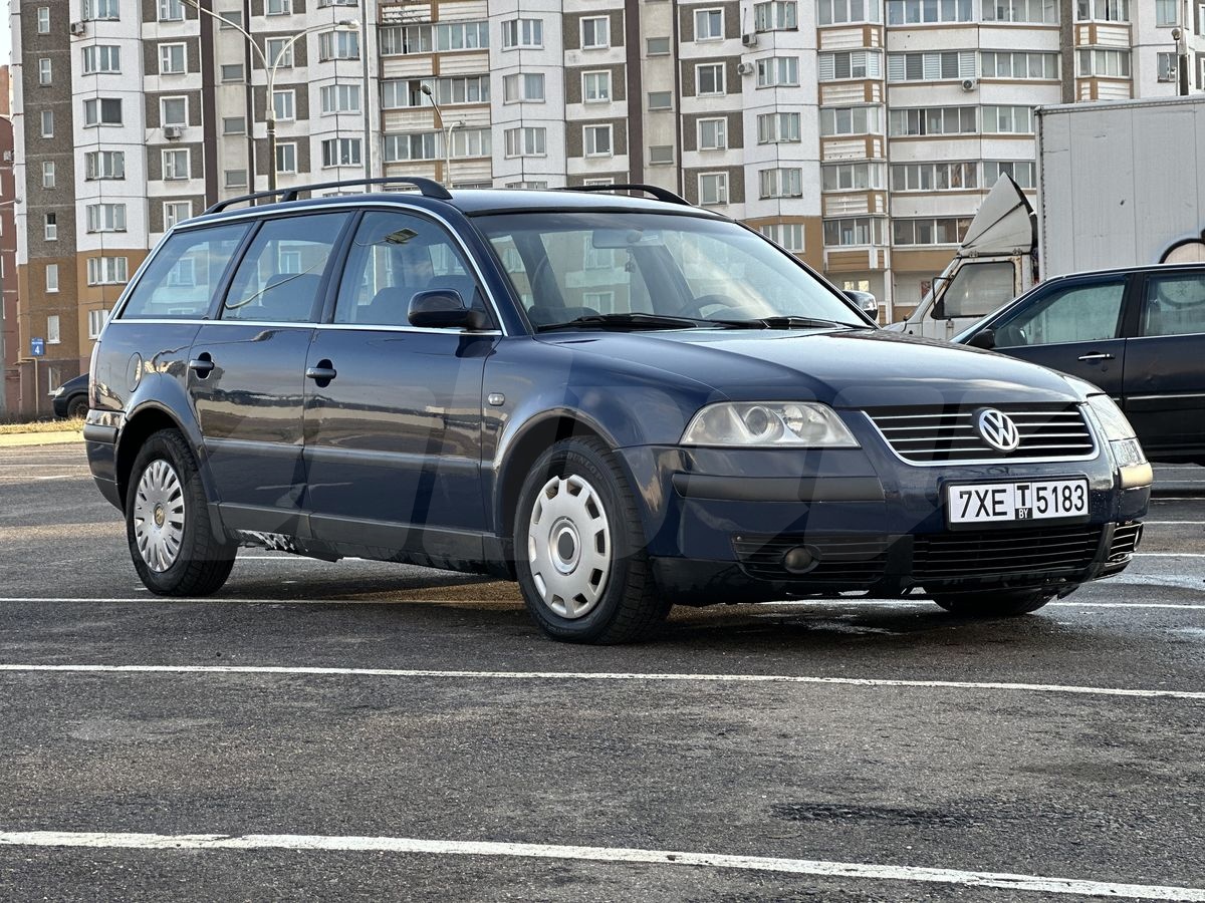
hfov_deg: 25.3
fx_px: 2680
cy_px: 452
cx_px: 602
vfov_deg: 19.1
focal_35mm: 77
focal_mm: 9
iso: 40
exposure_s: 1/121
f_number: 2.8
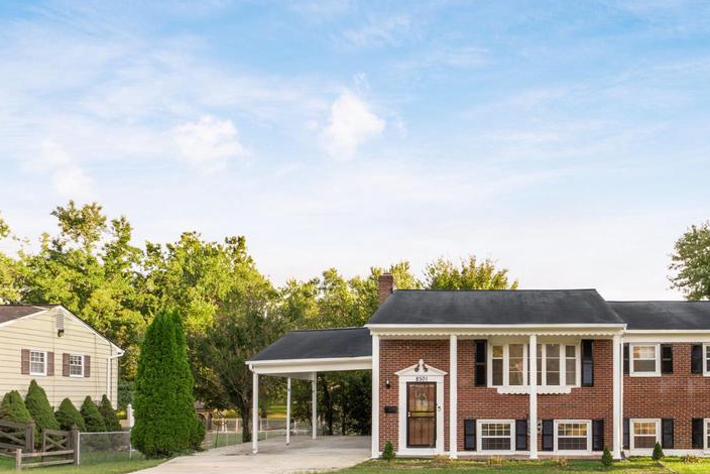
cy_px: 335
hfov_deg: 57.0
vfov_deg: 40.4
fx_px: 631
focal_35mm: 32
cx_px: 493
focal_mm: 15
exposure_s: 1/20
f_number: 11
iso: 100
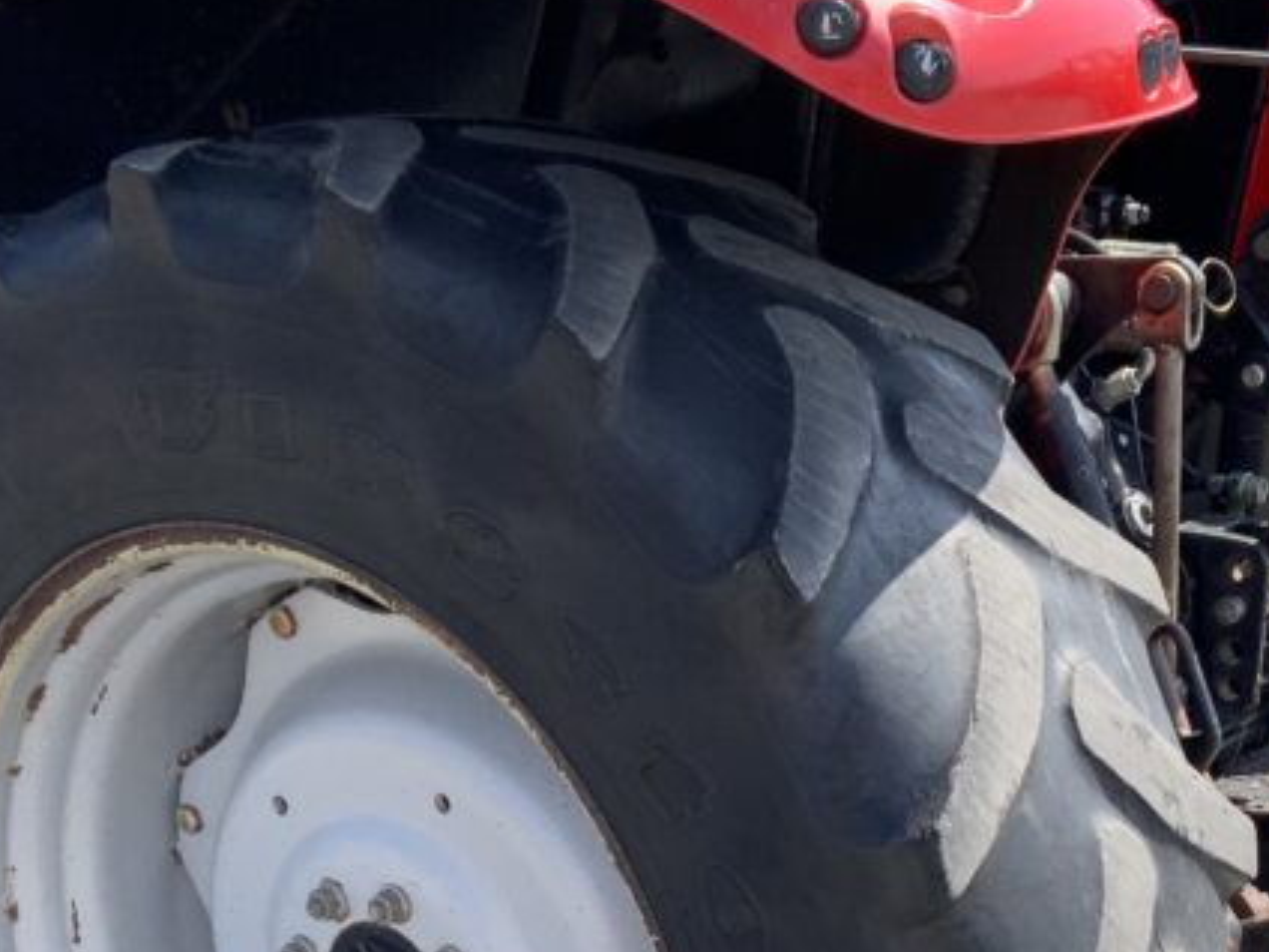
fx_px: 2566
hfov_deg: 27.6
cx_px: 832
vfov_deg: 20.5
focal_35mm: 70
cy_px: 889
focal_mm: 3
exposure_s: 1/709
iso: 16
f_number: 1.8
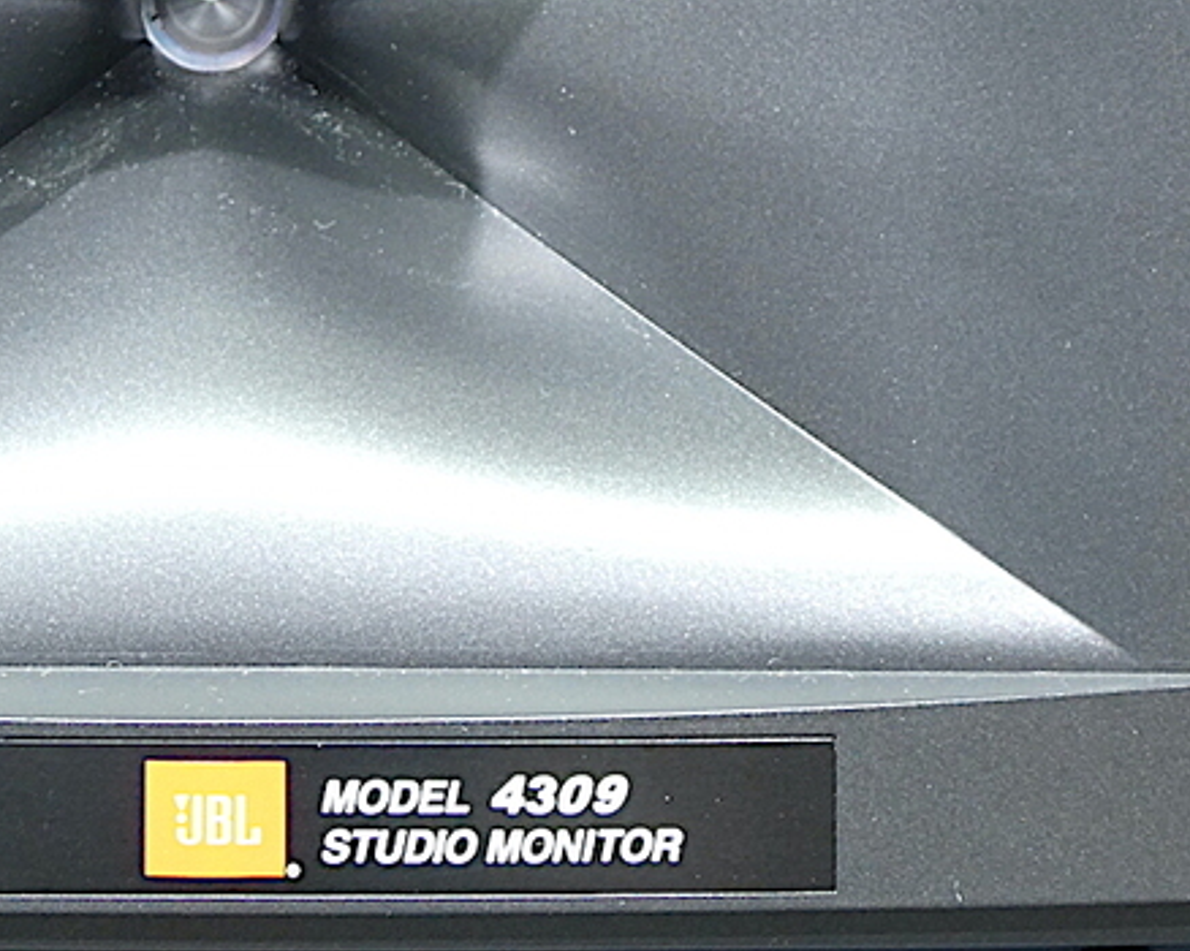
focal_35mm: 396
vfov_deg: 3.9
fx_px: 13941
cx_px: 196
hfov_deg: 4.9
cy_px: 179
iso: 200
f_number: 5.6
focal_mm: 33.2
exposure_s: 1
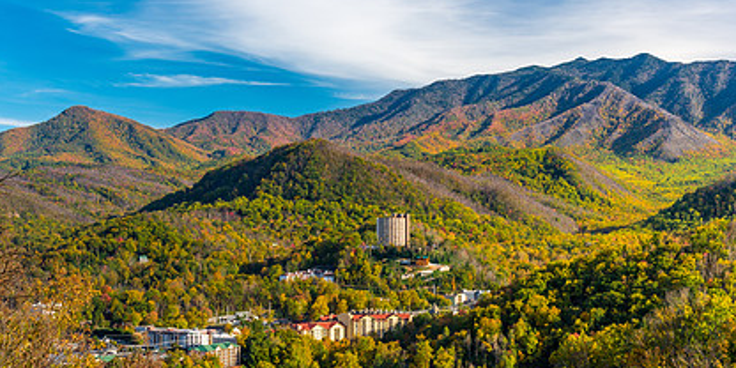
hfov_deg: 35.3
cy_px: 254
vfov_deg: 18.3
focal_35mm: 60
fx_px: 1141
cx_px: 506
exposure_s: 1/20
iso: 100
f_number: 13
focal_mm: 40
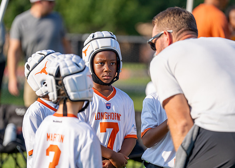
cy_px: 86
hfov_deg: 8.4
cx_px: 117
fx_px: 1602
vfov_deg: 6.0
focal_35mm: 240
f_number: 2.8
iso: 200
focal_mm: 200
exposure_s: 1/2500
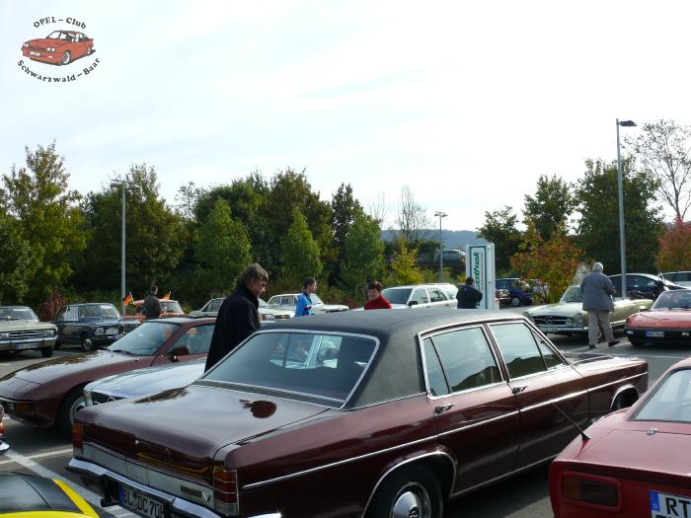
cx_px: 346
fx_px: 699
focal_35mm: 35
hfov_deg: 52.6
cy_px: 259
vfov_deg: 40.7
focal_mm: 7.4
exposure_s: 1/250
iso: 100
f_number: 5.6
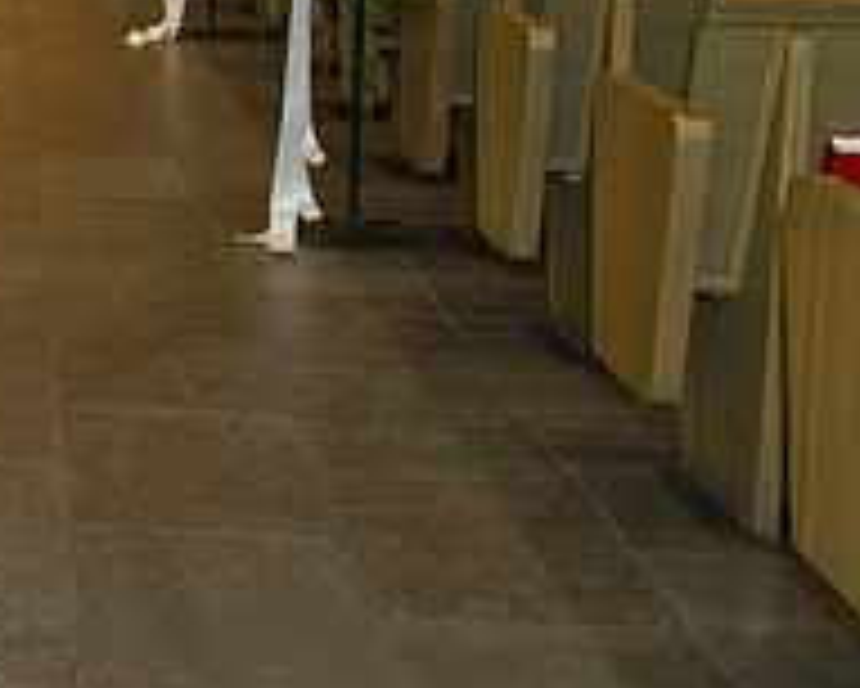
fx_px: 2317
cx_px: -275
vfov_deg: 16.4
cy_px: -54
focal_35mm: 91
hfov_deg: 19.3
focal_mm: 32
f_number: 5.6
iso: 800
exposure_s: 1/60
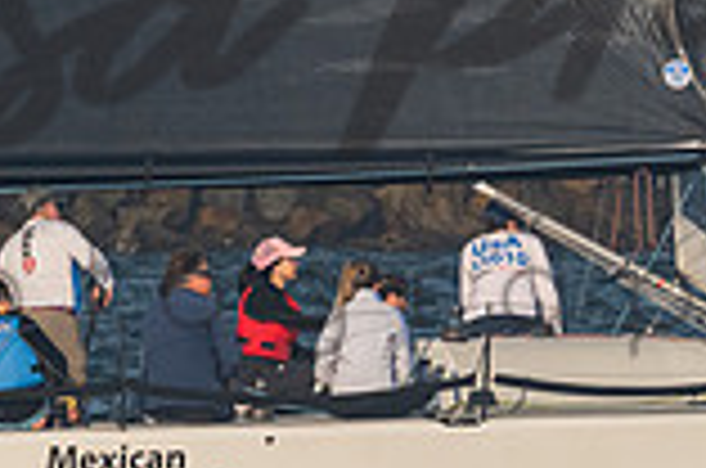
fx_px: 16107
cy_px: 107
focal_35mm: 823
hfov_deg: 2.5
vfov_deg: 1.7
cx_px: 515
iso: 400
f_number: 8
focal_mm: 175
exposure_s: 1/1000
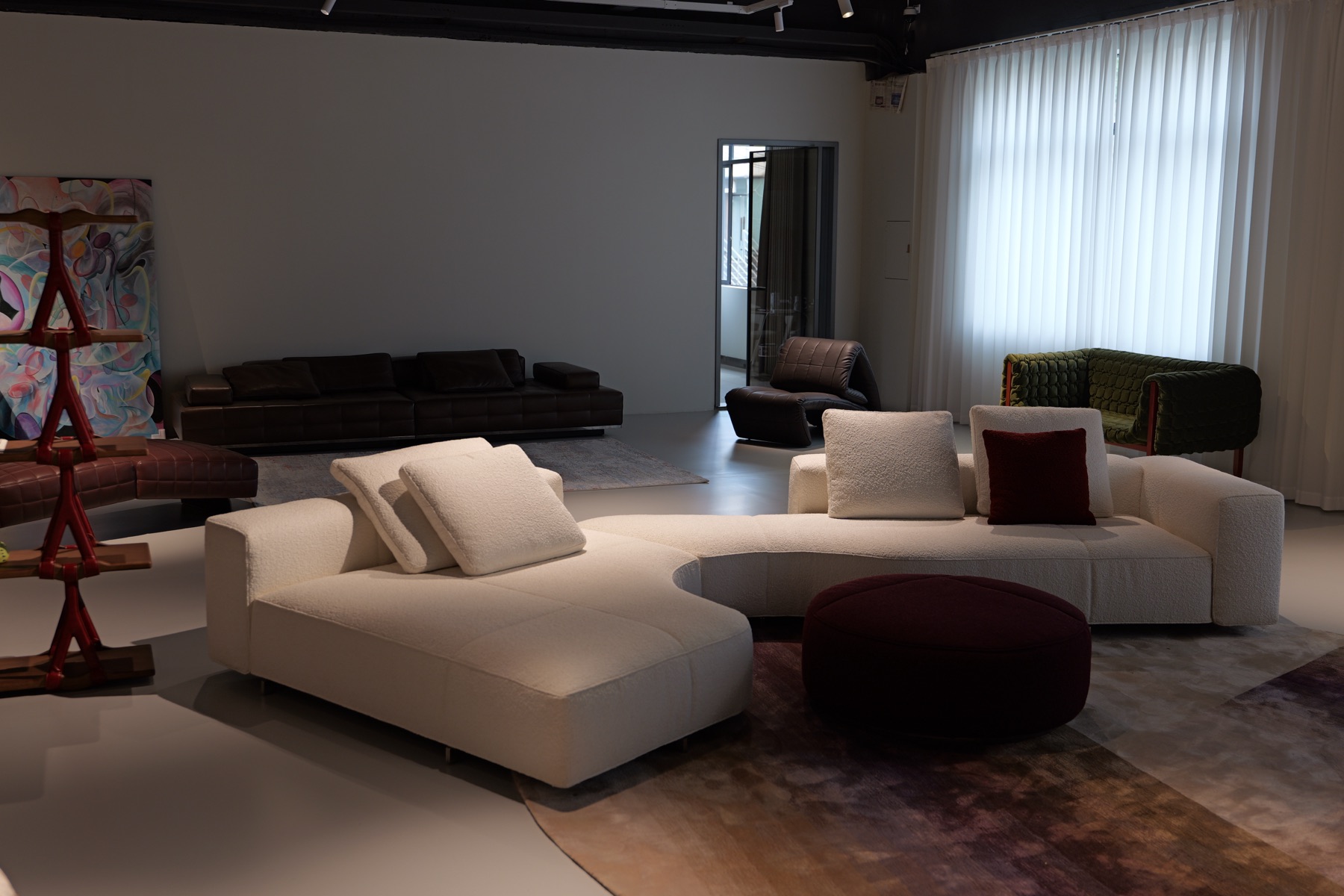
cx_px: 672
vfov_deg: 35.9
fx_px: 1381
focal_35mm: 37
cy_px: 448
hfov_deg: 51.9
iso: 160
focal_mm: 37
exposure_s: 1/40
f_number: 3.2
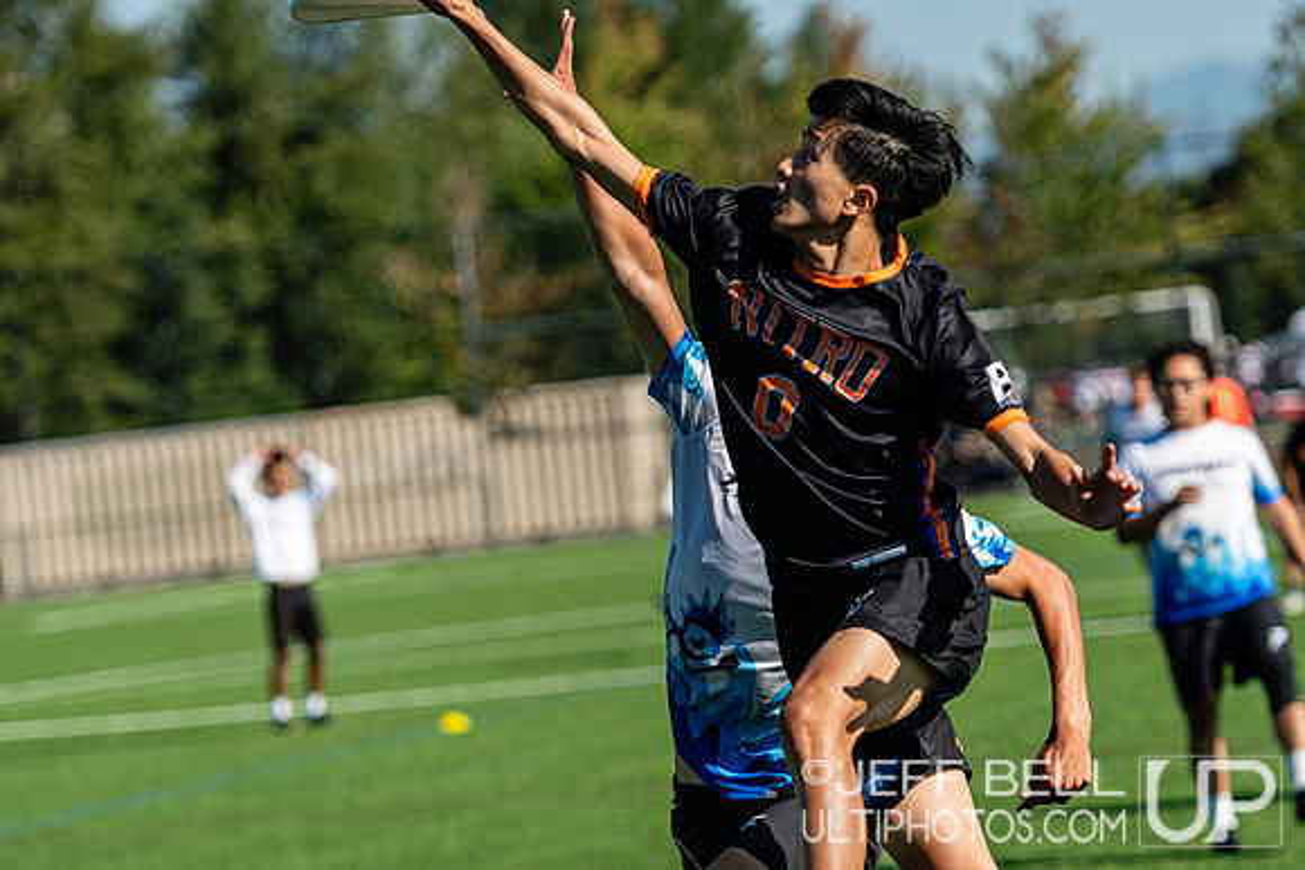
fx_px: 6798
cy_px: 435
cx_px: 652
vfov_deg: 7.3
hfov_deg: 11.0
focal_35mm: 188
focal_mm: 125
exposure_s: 1/2000
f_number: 3.2
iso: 100
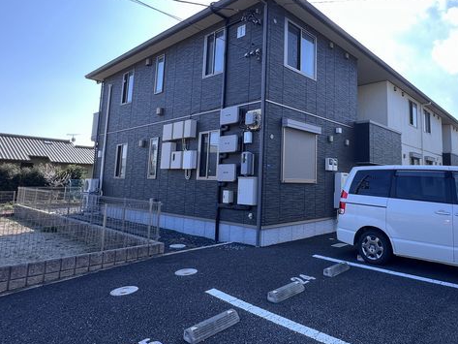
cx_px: 292
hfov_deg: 74.8
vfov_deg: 60.8
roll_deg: -0.6
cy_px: 144
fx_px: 291
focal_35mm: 22
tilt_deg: +7.1
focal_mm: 1.57
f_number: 1.8
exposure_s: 1/357
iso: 32
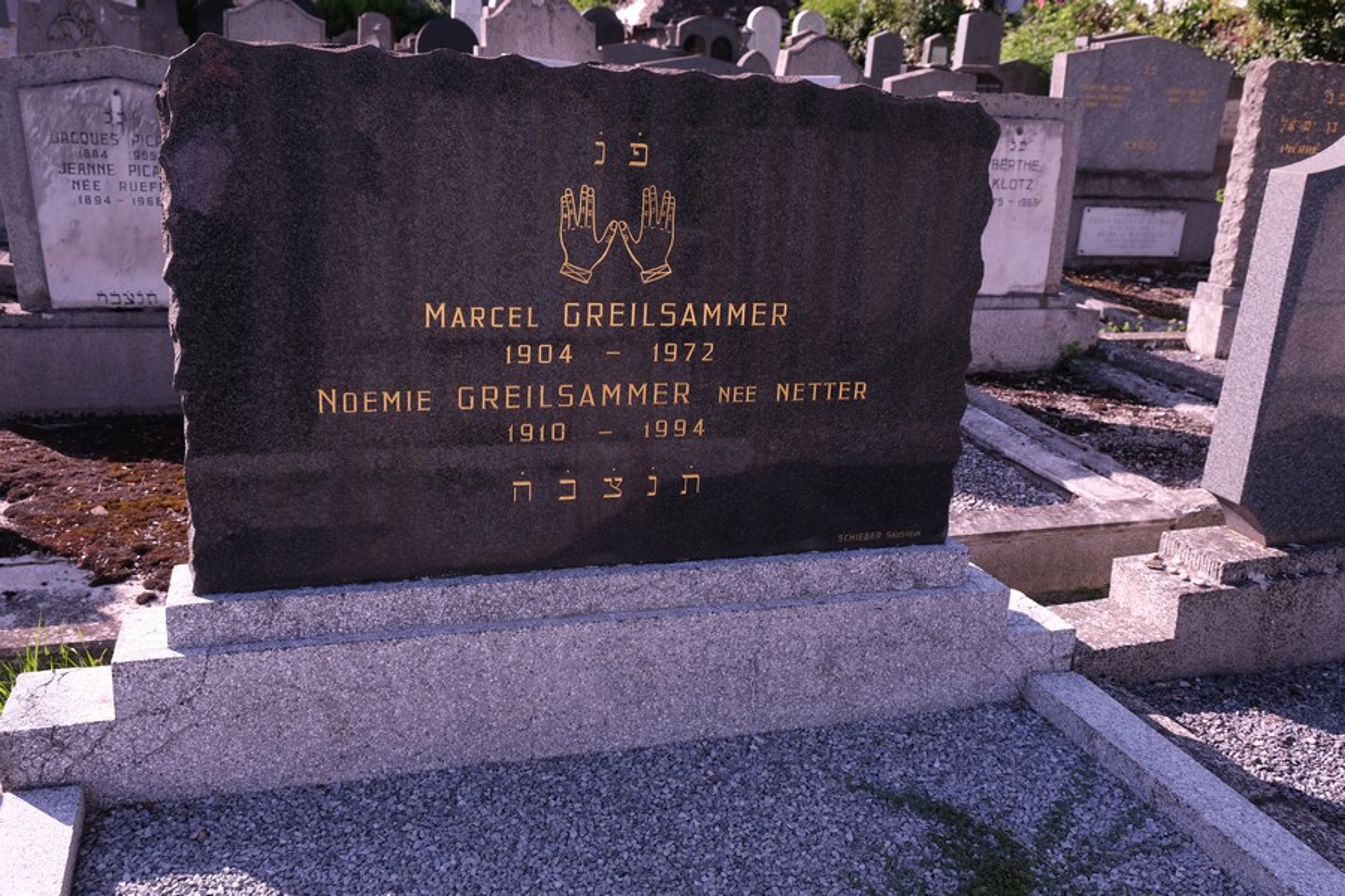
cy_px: 448
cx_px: 672
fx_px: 1195
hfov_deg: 58.7
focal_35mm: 32
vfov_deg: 41.1
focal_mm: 21.4
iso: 160
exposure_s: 1/240
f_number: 5.6
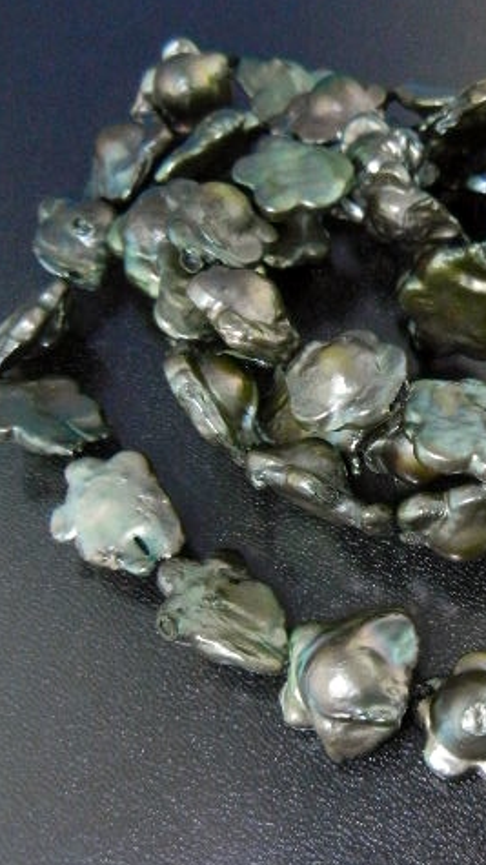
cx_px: 404
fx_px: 1009
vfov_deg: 46.3
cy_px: 473
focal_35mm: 44
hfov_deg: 26.5
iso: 800
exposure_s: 1/30
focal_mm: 5.4
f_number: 7
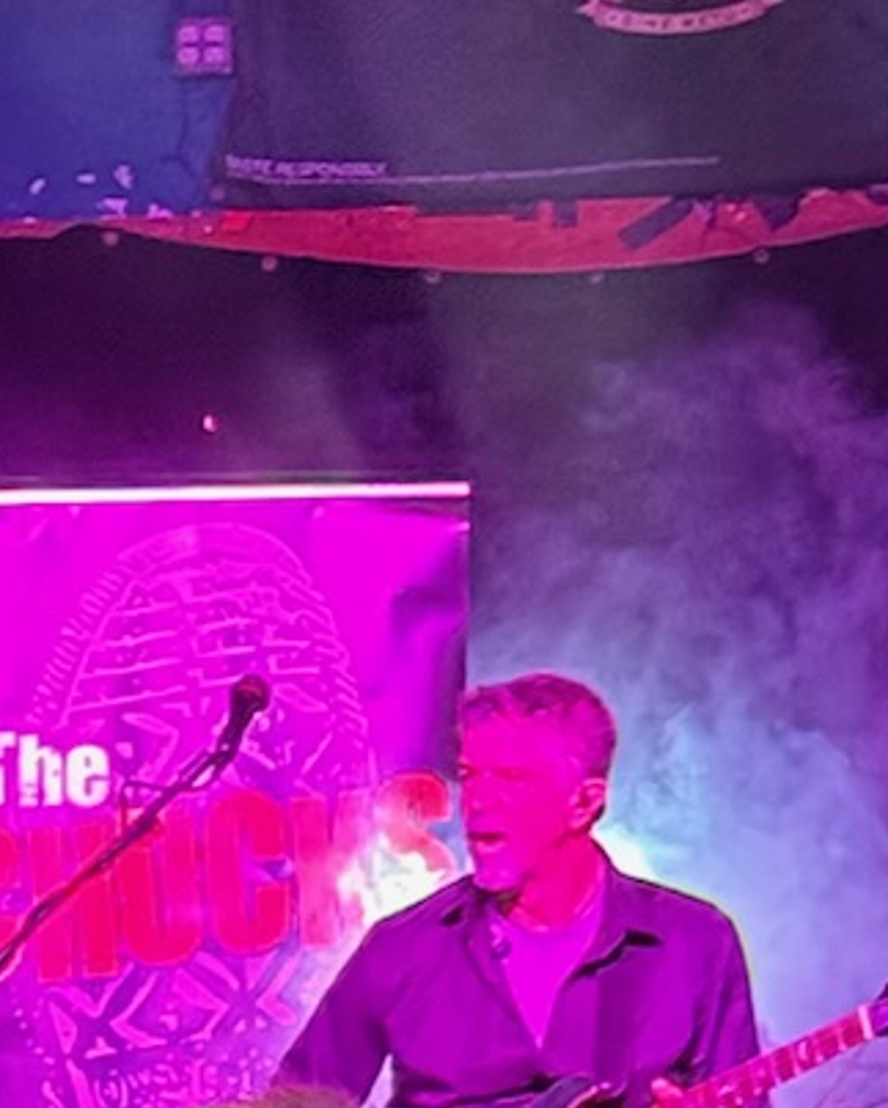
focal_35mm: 238
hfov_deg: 6.3
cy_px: -30
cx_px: 1787
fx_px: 7810
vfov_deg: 8.1
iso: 400
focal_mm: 6.86
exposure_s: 1/25
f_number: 1.78
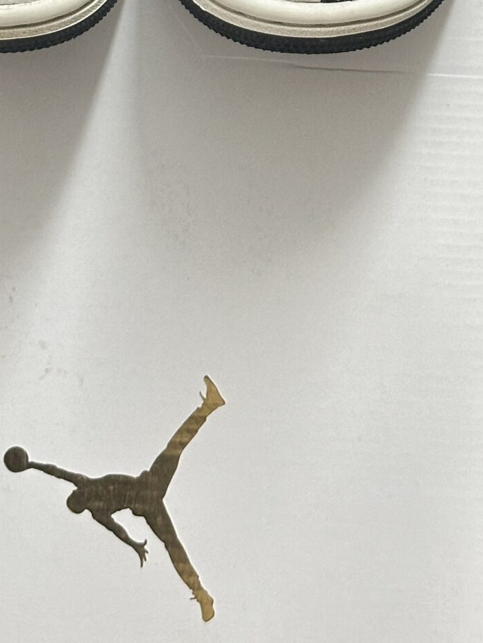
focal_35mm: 131
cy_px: -196
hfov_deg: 11.3
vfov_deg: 14.4
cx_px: 112
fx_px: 2436
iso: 250
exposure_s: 1/33
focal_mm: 6.86
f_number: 1.78
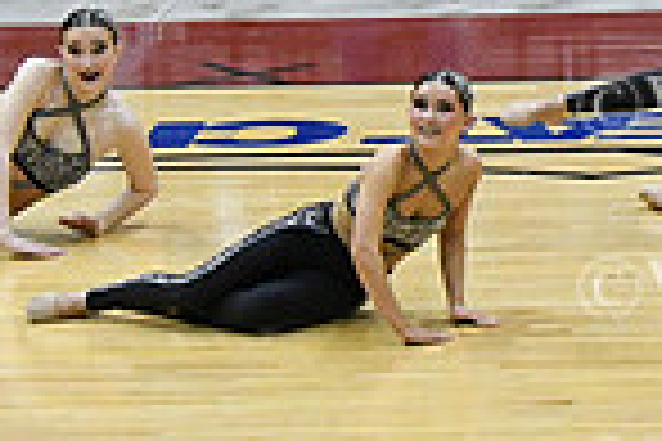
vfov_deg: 3.3
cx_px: 1229
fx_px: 7612
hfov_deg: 4.9
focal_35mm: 414
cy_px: 16
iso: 5000
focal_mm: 70
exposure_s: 1/400
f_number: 4
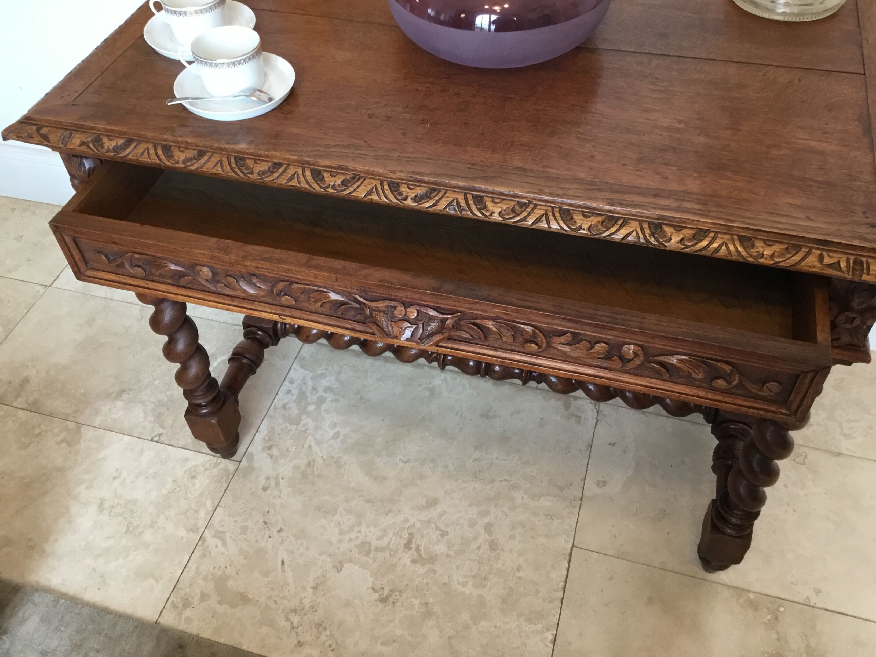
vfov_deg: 45.4
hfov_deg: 58.4
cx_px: 438
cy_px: 328
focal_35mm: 31
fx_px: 784
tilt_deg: -47.7
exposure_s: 1/33
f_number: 2.4
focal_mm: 3.3
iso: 125
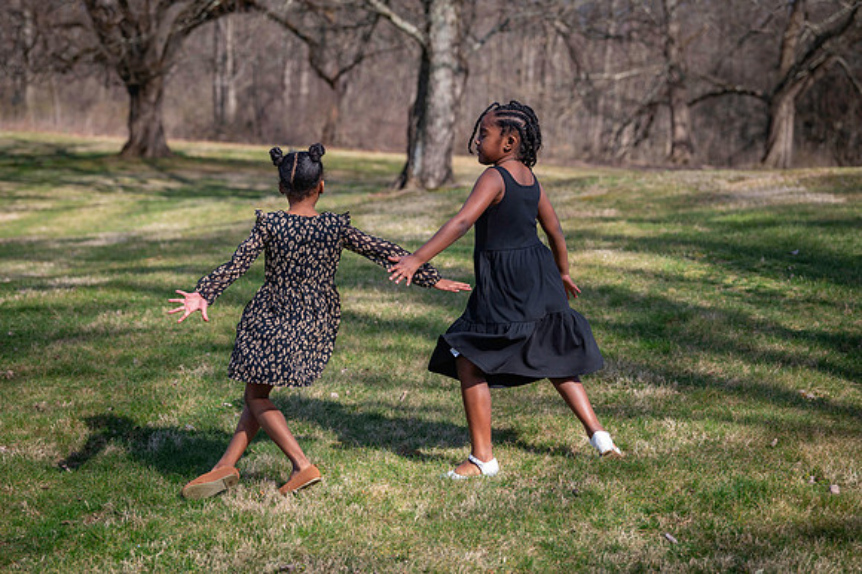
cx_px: 431
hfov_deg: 25.4
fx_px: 1914
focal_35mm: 80
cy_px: 287
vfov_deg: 17.0
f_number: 4
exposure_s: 1/1600
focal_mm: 80
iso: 250
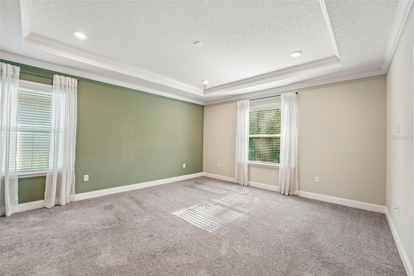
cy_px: 138
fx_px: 161
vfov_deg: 81.2
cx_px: 207
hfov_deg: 104.3
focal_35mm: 14
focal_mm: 14
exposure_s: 1/4
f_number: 8
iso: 100
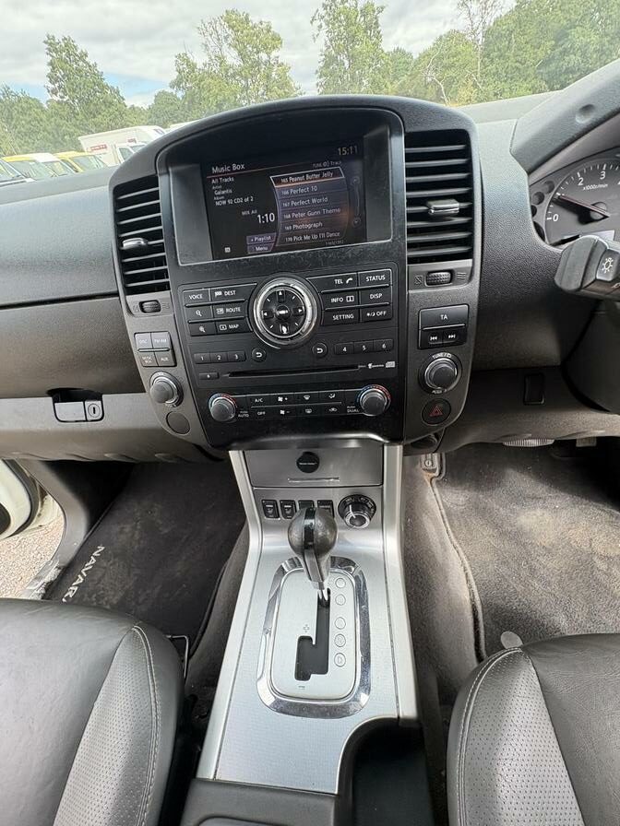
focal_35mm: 14
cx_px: 310
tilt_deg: -37.0
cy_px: 413
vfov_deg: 102.1
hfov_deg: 85.7
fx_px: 334
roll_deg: +1.1
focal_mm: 2.22
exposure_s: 1/139
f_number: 2.2
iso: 100
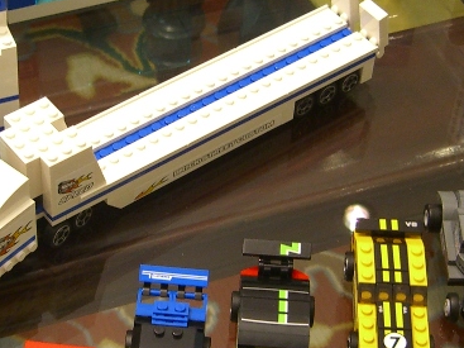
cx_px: 149
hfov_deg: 18.5
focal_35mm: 106
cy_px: 177
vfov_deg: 14.0
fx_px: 1420
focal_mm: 7.9
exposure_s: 1/8
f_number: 2.8
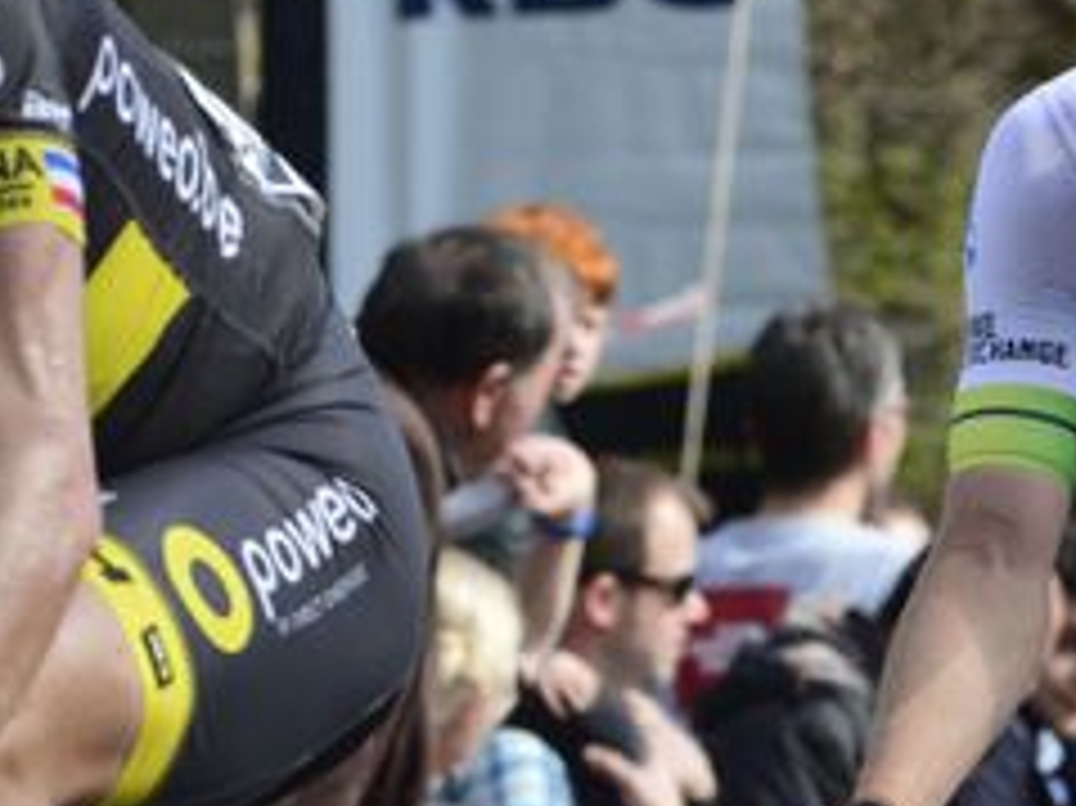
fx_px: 16466
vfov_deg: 2.8
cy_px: 914
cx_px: 1630
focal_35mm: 530
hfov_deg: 3.7
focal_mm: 165
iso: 1000
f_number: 8
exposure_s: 1/1000
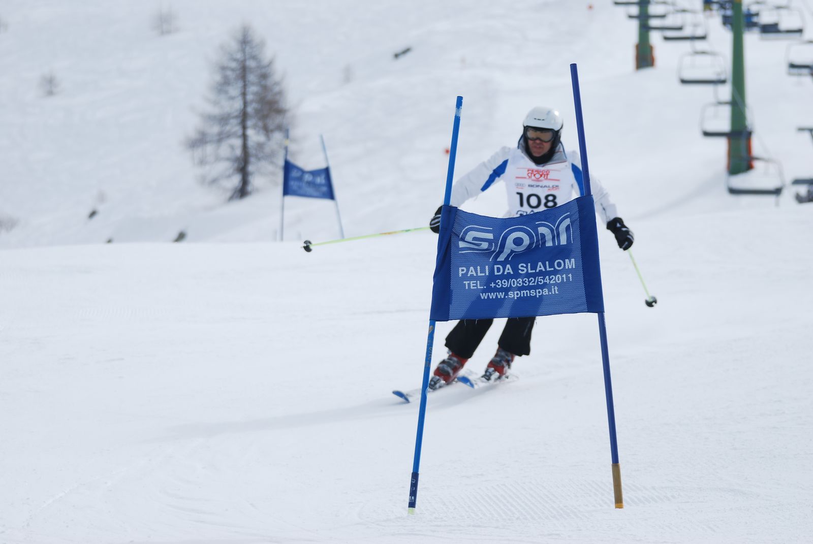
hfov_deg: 9.1
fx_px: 5087
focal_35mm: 225
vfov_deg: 6.1
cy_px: 272
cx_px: 406
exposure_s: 1/1250
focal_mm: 150
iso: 100
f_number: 5
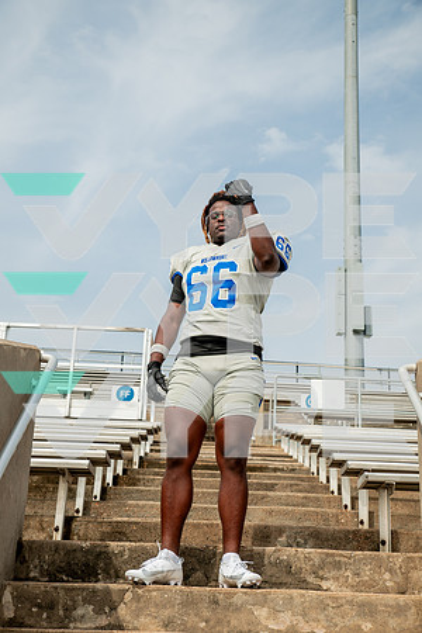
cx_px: 211
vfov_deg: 36.2
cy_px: 316
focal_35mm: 55
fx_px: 967
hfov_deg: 24.6
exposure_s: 1/400
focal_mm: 55
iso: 125
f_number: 7.1
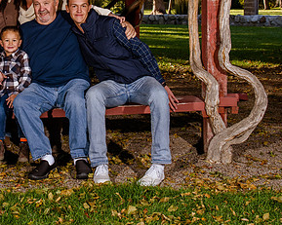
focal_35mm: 74
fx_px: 617
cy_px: 41
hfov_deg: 25.2
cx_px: 45
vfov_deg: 20.4
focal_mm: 31
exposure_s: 1/200
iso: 500
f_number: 8
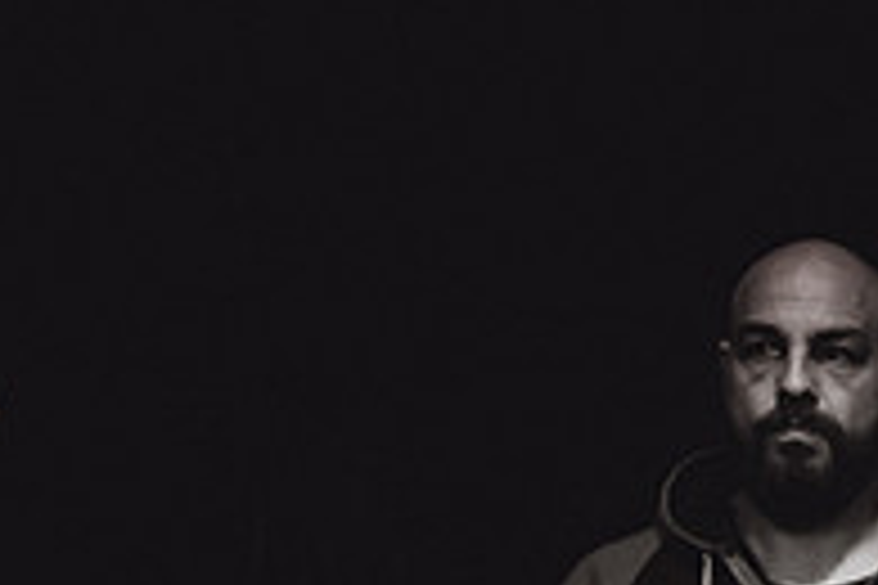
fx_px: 2902
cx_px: 1144
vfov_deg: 11.1
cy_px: 846
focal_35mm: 119
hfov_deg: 16.3
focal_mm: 40
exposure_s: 1/125
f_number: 4
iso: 1600
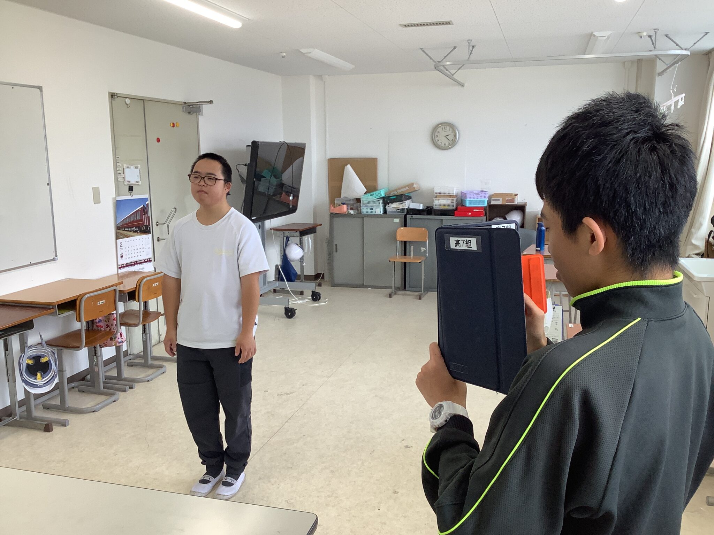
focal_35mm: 31
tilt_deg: -11.5
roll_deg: +0.1
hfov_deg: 58.4
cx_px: 357
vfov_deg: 45.4
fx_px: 639
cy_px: 268
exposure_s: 1/100
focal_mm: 3.3
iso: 50
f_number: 2.4
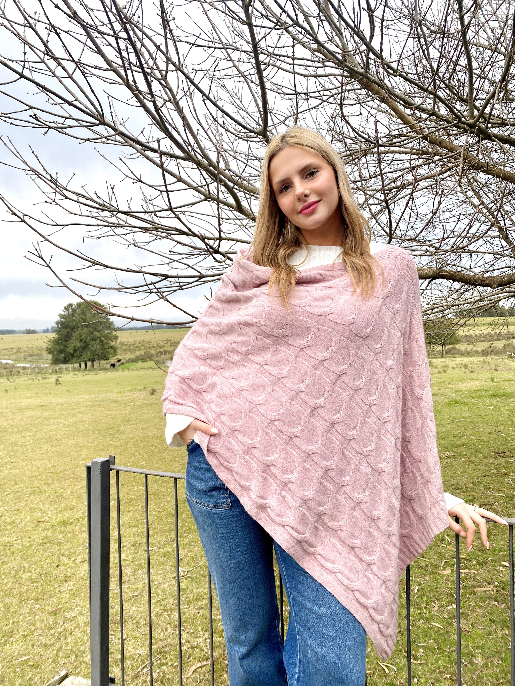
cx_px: 258
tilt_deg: -1.3
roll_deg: +0.2
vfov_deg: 67.3
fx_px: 516
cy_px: 343
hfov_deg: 53.1
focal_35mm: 26
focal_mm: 4.25
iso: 32
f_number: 1.8
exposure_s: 1/491
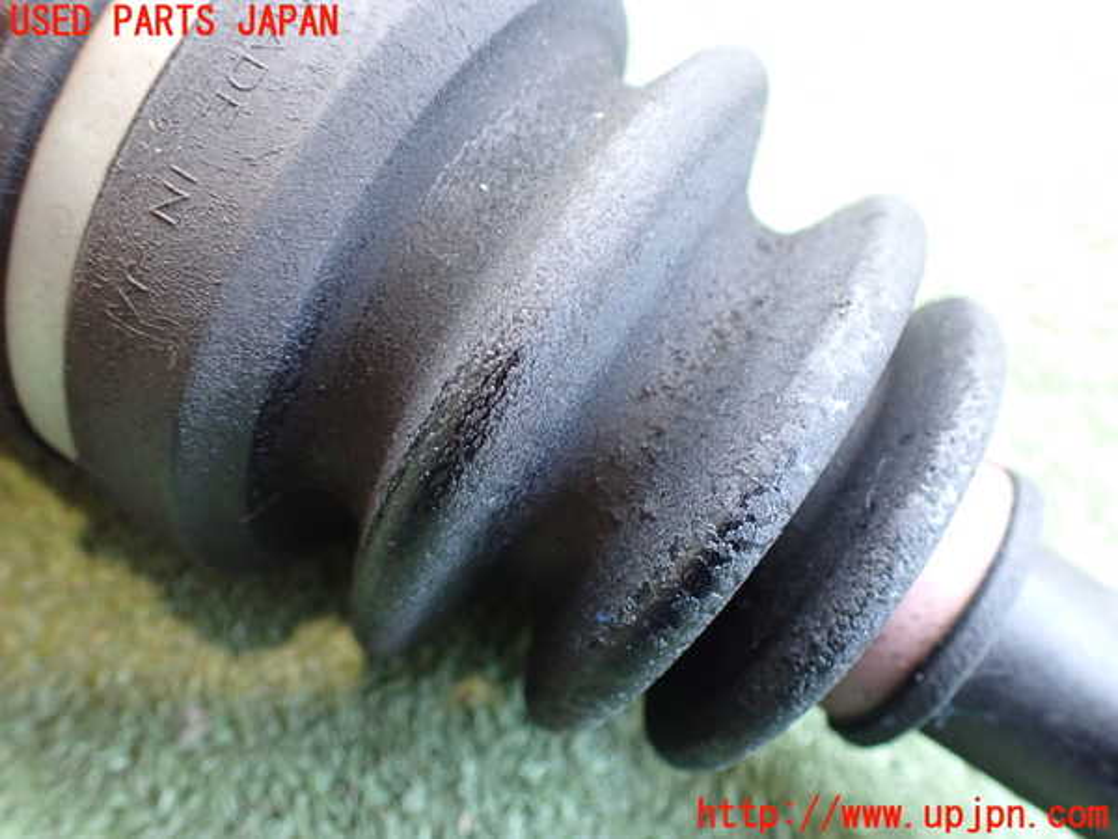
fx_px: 969
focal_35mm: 30
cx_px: 559
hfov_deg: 60.0
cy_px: 420
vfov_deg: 46.8
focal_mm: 5.4
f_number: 2.3
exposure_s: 1/60
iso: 800
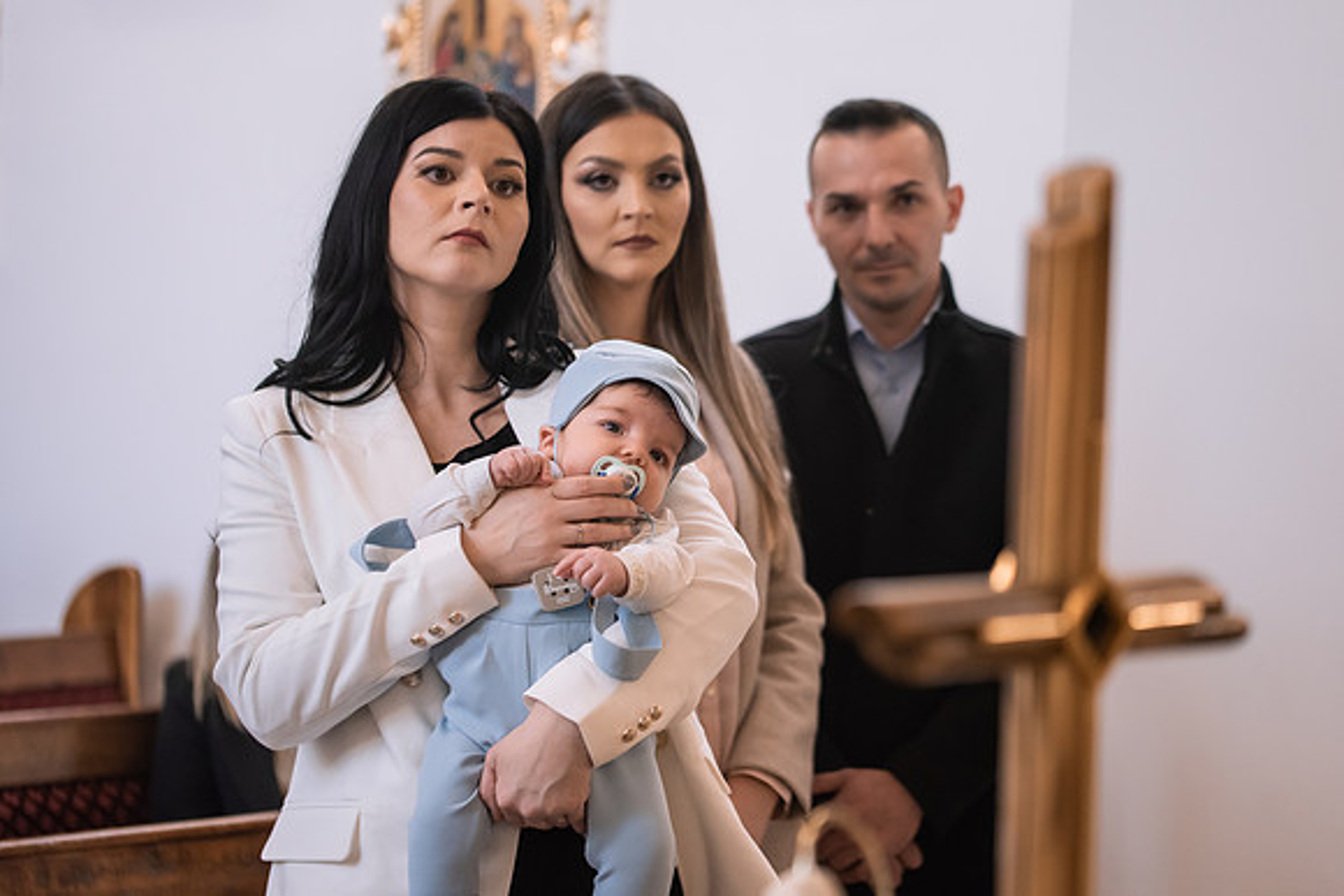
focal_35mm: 95
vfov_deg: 14.4
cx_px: 672
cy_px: 448
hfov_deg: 21.5
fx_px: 3540
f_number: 3.2
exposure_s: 1/250
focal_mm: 90
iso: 1250
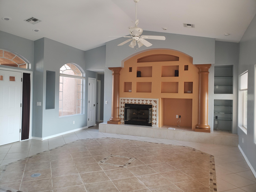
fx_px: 192
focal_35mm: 26
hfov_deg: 67.3
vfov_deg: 53.1
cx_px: 128
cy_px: 96
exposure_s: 1/60
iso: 80
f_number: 2.4
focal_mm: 4.3
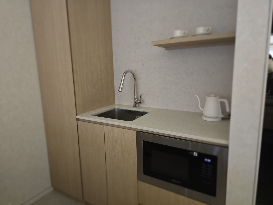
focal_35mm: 23
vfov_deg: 58.9
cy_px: 102
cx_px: 136
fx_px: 181
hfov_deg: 73.9
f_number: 1.7
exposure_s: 1/30
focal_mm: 6.3
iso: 640
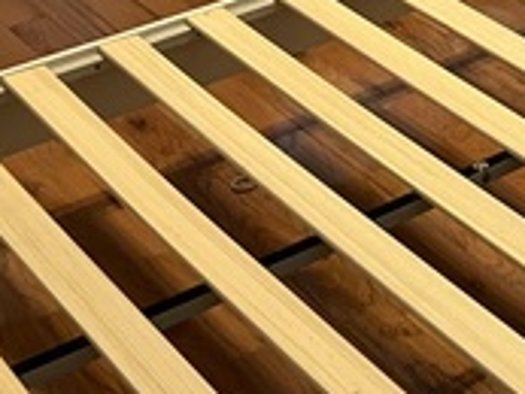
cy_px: -167
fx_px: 1518
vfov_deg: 14.0
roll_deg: +0.2
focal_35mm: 100
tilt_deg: -19.8
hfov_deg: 18.1
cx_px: 718
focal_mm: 5.1
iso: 320
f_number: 1.6
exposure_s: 1/60
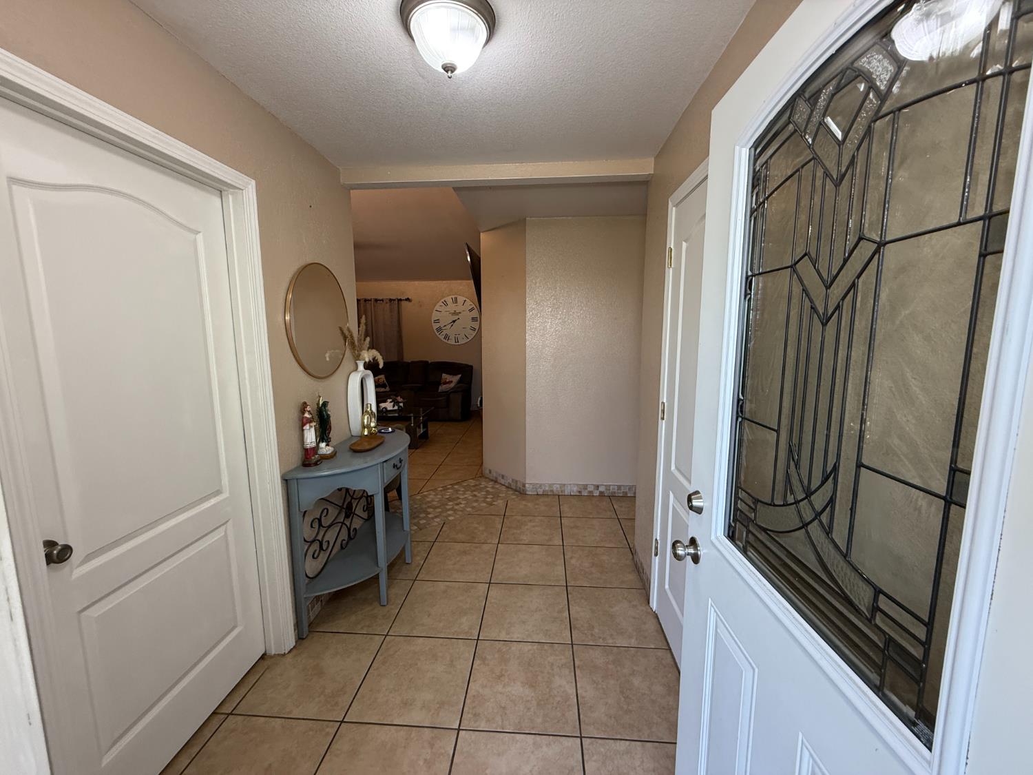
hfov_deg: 102.1
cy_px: 388
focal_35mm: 14
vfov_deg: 85.7
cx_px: 516
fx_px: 418
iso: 200
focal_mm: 2.22
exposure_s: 1/120
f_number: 2.2
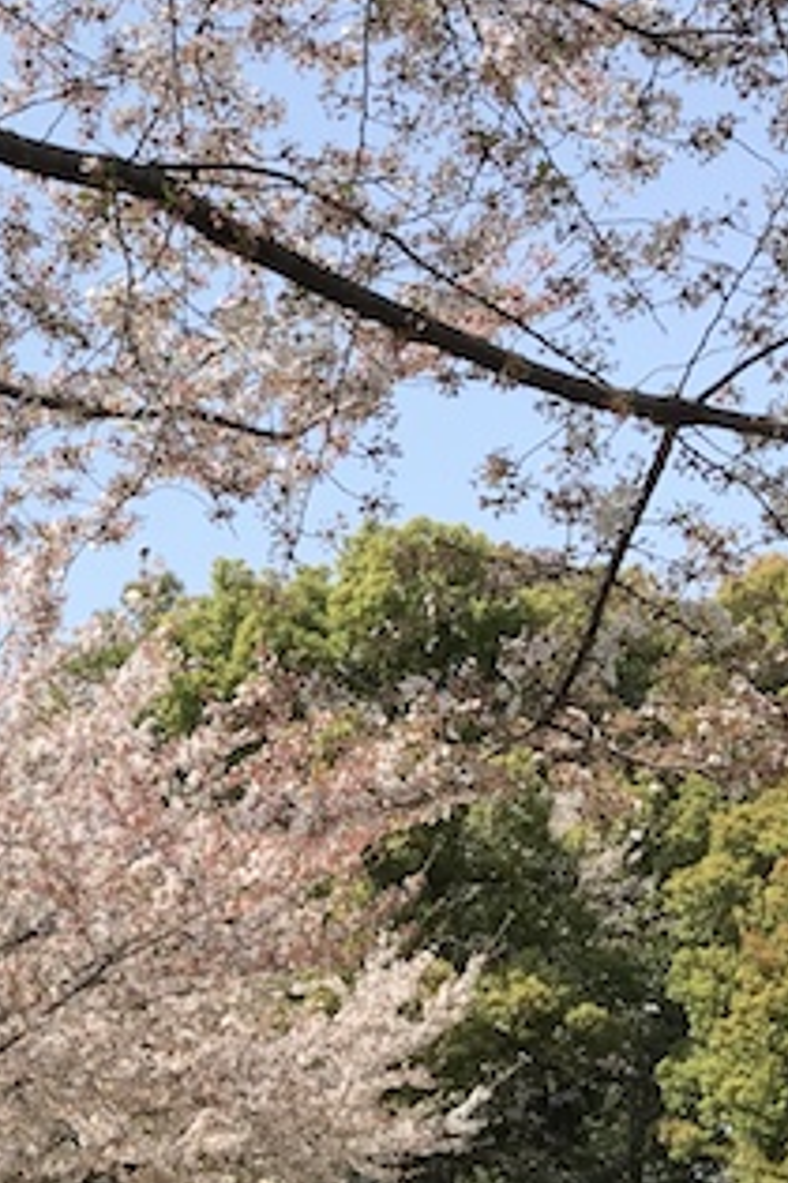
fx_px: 2429
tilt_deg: +16.2
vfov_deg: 27.3
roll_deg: +0.2
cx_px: -116
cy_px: 695
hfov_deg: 17.7
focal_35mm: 74
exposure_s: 1/1681
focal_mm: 3.99
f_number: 1.8
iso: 20
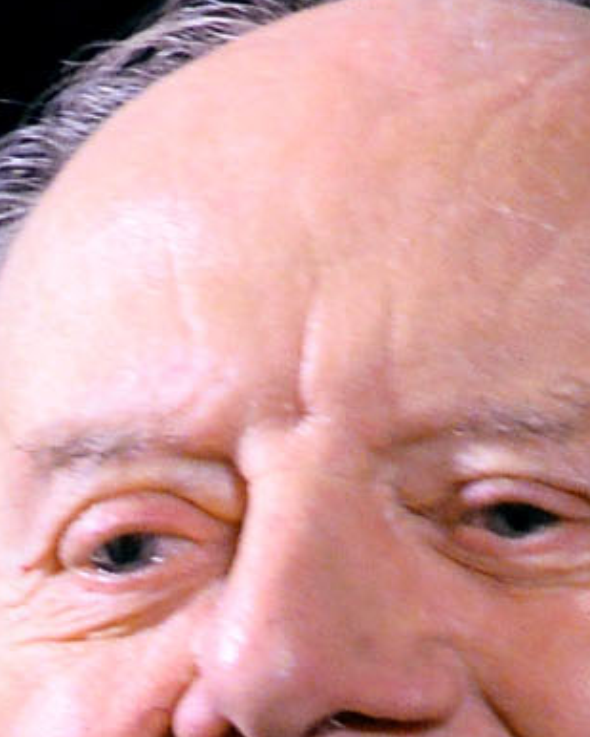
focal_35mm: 3645
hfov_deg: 0.4
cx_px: -29
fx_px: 79529
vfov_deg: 0.5
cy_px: 1415
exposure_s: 1/160
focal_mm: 500
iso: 4000
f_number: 4
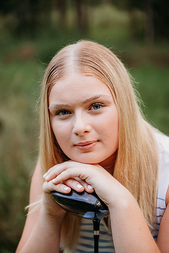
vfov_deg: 28.8
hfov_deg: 19.5
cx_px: 84
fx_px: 493
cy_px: 126
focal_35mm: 70
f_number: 2.8
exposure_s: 1/200
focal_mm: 70
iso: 500
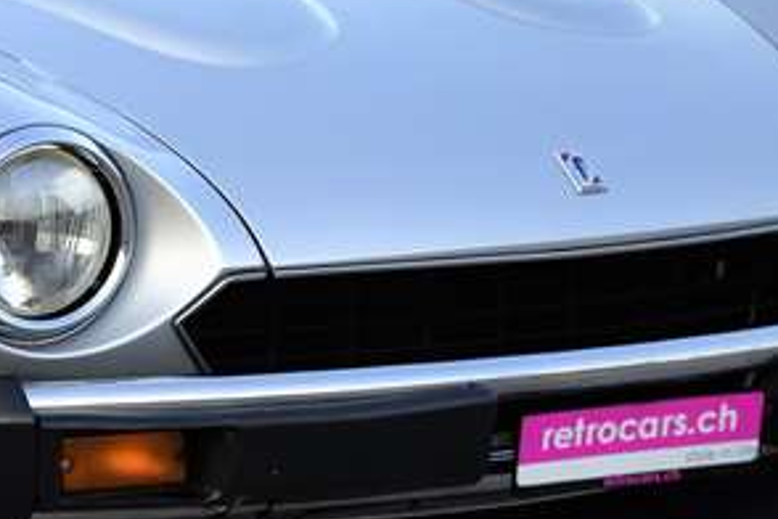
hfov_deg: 9.5
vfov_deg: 6.4
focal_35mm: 215
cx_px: -56
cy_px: 93
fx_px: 4646
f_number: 5.6
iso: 200
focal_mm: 66
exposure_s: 1/125
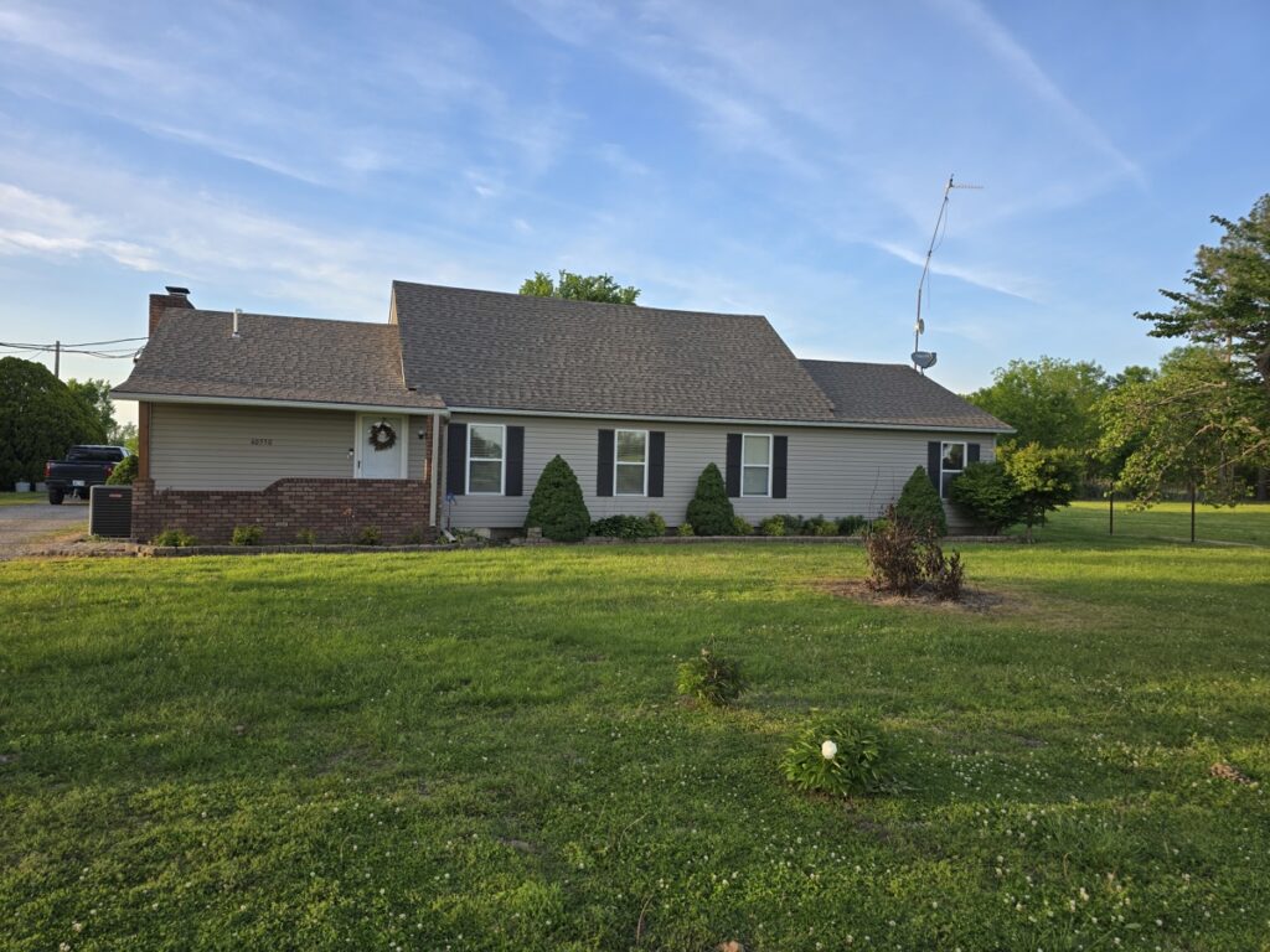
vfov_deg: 58.9
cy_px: 476
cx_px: 635
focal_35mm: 23
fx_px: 844
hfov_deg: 73.9
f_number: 1.7
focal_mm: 6.3
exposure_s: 1/212
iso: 12
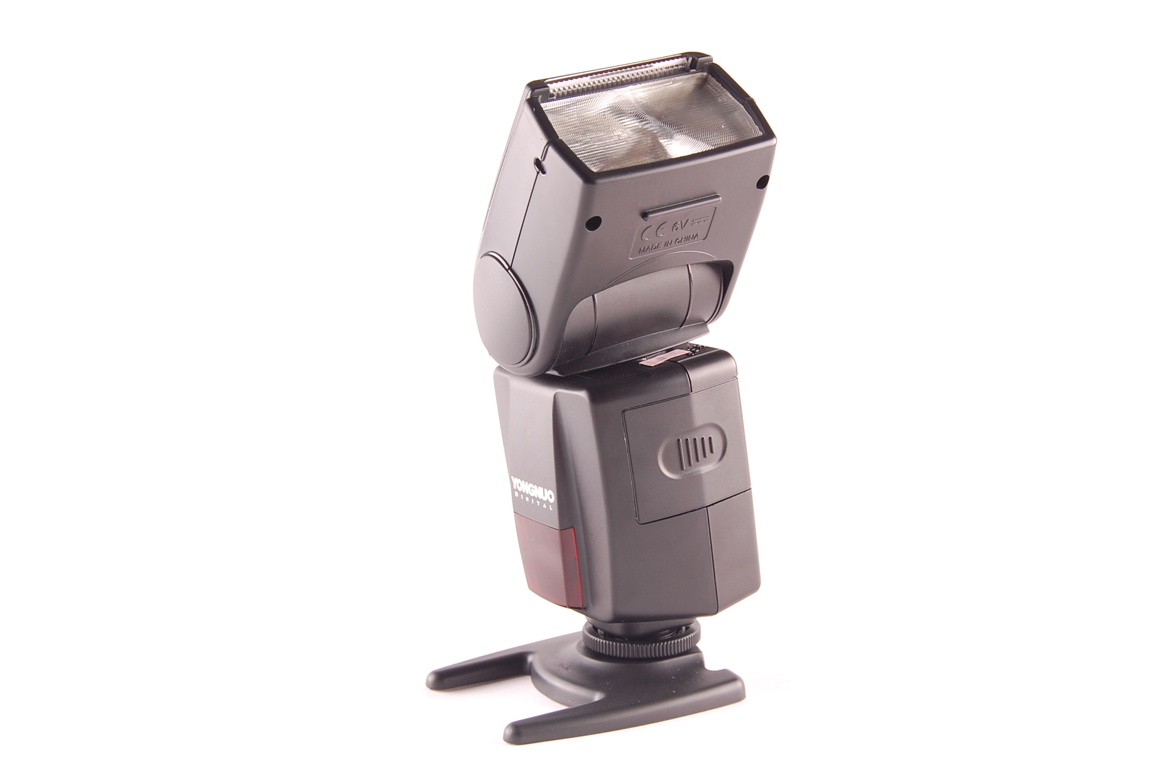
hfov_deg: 38.9
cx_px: 580
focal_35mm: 51
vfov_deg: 26.4
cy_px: 384
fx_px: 1639
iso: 200
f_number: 8
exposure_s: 1/125
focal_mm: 34
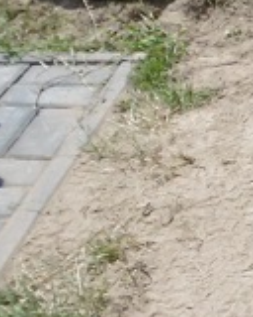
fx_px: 1095
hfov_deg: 11.1
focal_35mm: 117
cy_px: 210
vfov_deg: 16.4
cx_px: 605
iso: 100
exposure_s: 1/200
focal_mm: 4.3
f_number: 7.8
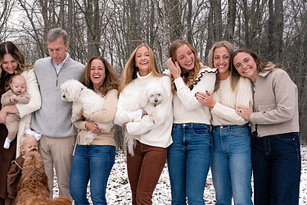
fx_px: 443
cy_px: 137
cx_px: 96
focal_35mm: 52
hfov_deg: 37.7
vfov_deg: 25.8
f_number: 13
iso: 800
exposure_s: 1/250
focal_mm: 32
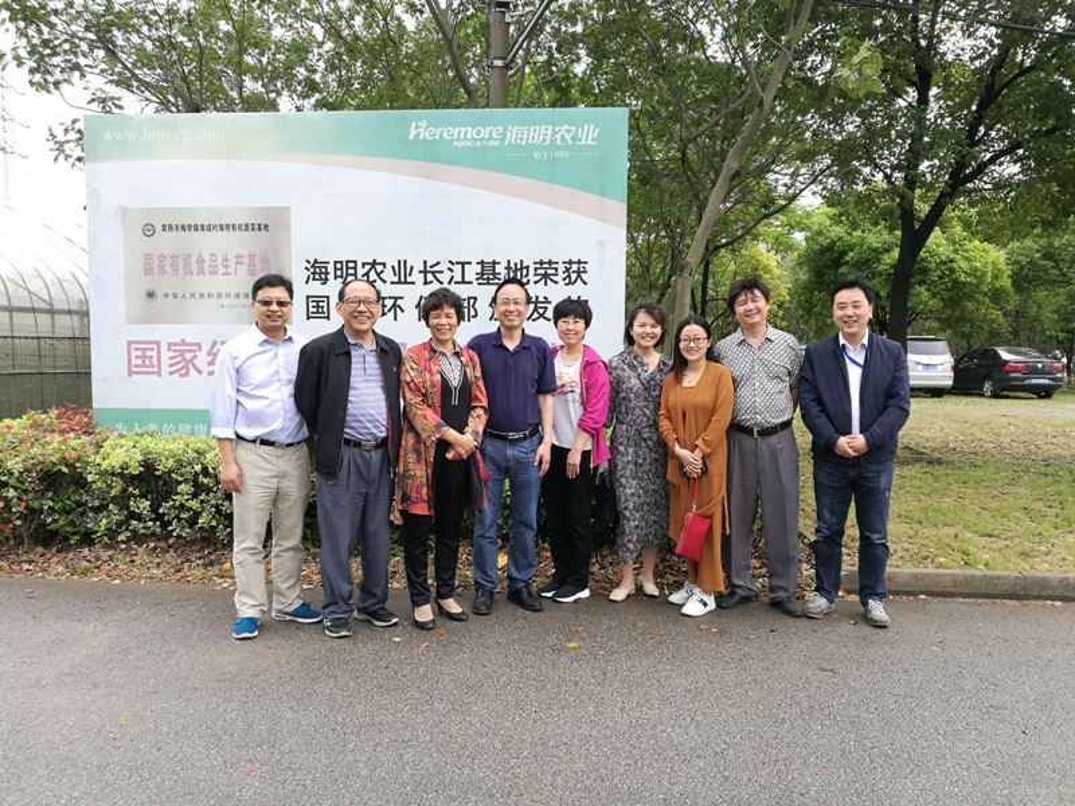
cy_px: 403
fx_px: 838
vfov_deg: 51.4
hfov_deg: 65.3
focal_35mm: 27
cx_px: 538
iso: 50
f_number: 2.2
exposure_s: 1/359
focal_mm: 4.5
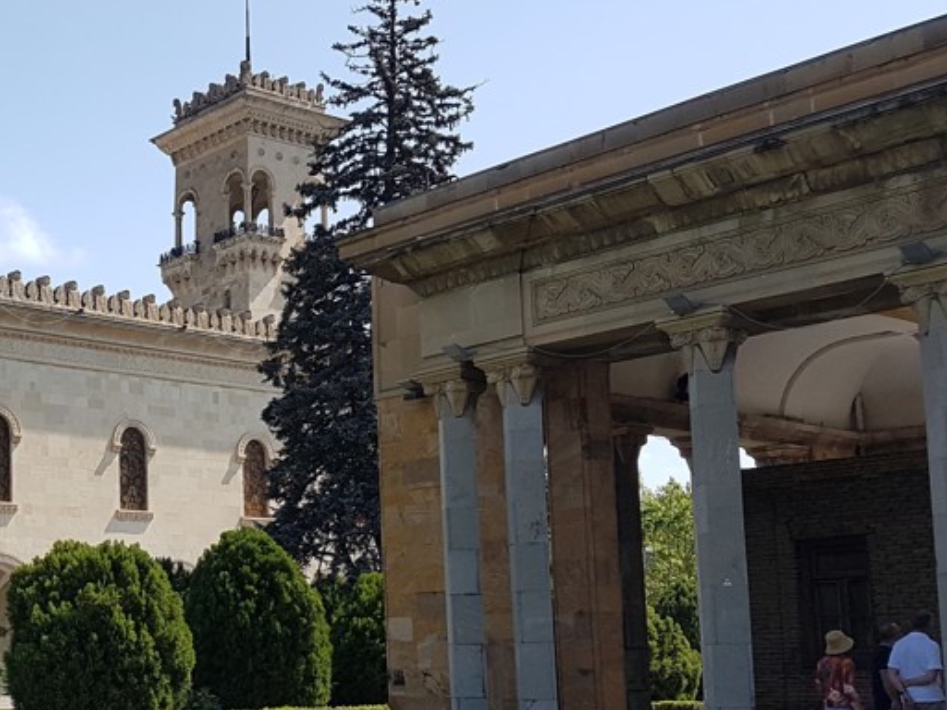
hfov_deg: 33.9
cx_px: 22
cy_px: 496
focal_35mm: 52
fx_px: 1423
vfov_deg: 27.8
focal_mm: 4.2
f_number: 1.7
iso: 40
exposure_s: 1/1844
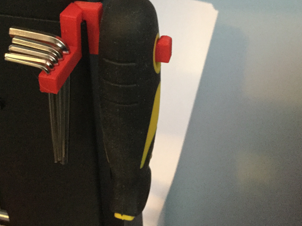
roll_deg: -0.1
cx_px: 136
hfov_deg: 42.9
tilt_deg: -35.4
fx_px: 384
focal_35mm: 44
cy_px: 85
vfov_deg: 32.7
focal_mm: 3.3
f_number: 2.4
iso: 500
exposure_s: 1/17
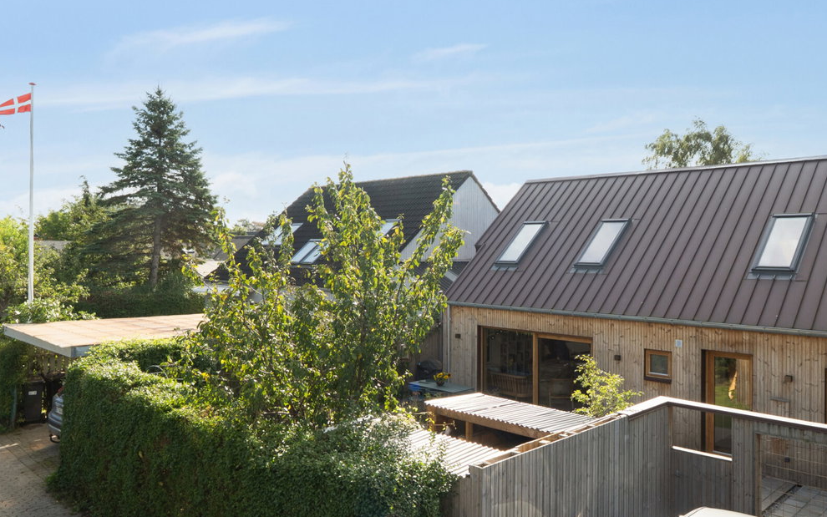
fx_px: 640
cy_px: 386
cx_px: 434
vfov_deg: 42.6
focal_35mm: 28
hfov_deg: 65.7
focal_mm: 11.5
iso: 200
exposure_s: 1/160
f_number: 8
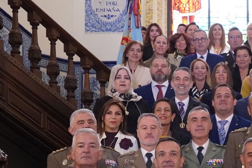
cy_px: 181
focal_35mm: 94
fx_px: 658
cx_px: 232
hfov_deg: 21.2
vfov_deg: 14.2
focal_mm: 28
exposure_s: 1/100
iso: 6400
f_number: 4
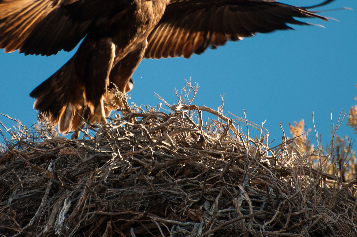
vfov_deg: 2.2
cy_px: 86
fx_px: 6268
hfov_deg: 3.3
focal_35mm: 633
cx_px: 131
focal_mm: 300
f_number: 5.6
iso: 200
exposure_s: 1/500
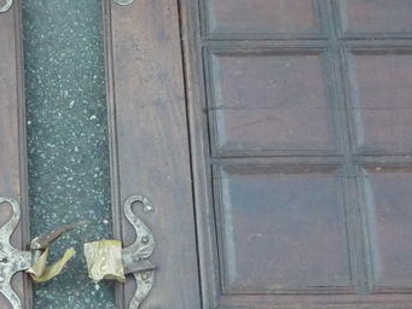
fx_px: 1048
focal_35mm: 88
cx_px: 60
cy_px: 193
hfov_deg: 21.8
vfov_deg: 16.8
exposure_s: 1/125
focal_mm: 5.2
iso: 400
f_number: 3.3
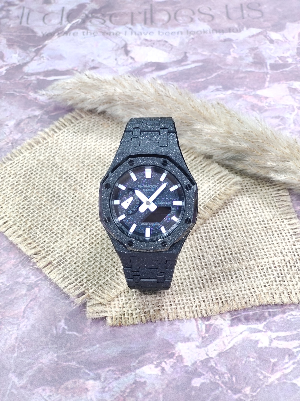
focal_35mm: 50
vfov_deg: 38.2
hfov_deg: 29.1
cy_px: 200
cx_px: 150
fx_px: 578
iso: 96
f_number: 2.08
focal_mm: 7.55
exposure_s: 1/50
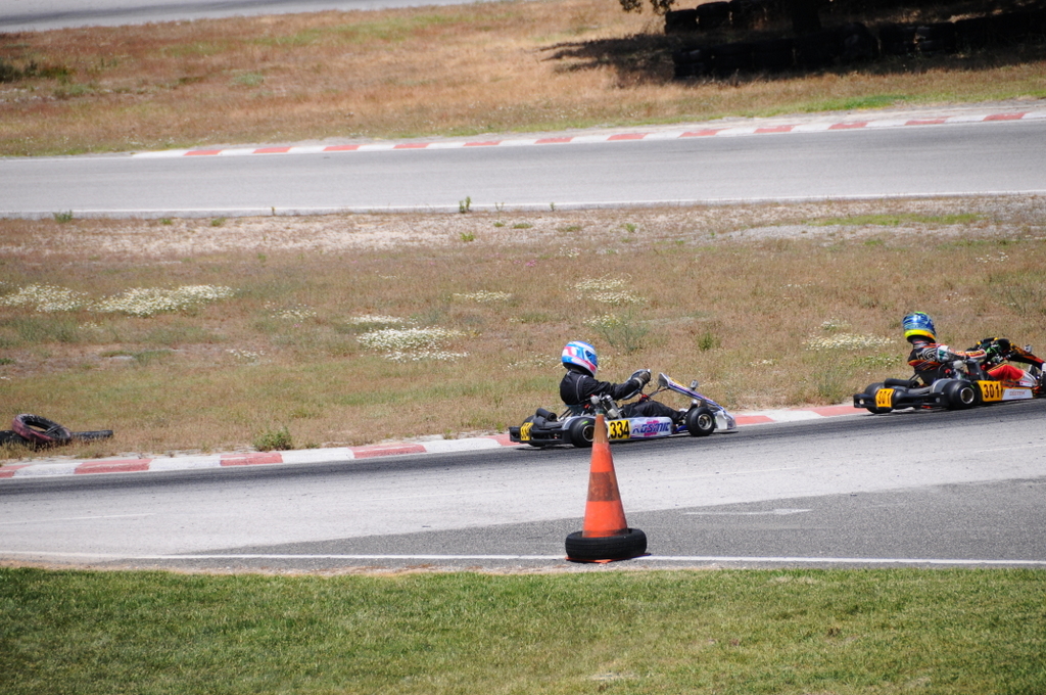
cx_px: 523
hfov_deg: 6.9
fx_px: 8706
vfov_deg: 4.6
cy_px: 348
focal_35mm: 300
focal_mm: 200
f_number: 5.6
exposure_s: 1/2500
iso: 400
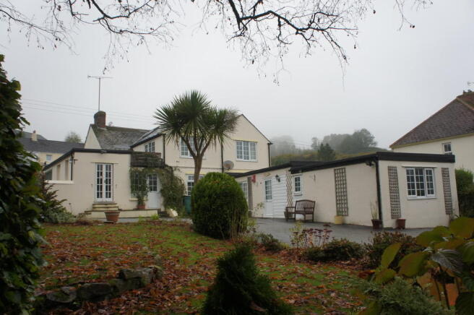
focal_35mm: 27
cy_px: 158
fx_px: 355
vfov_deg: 47.8
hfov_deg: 67.4
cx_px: 237
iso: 200
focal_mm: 18
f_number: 6.3
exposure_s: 1/80
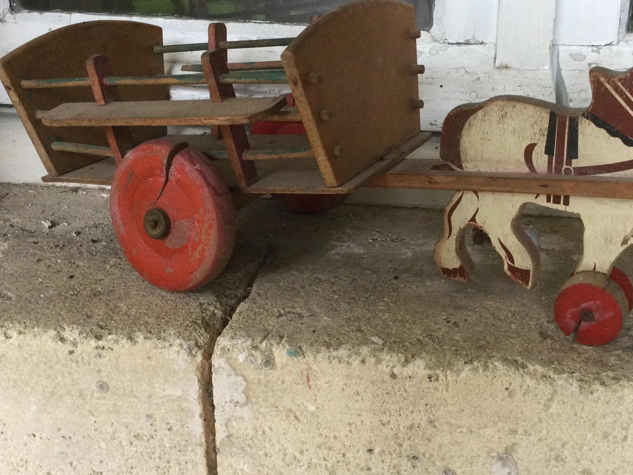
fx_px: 860
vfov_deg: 30.7
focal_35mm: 47
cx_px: 378
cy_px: 176
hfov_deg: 40.3
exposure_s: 1/33
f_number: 2.4
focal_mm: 3.3
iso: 100
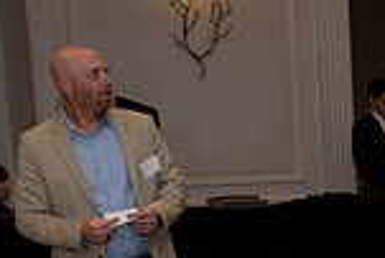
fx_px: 1477
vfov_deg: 9.7
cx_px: 724
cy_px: 392
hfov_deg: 13.2
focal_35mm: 138
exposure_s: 1/125
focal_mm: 36
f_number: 5.6
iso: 800
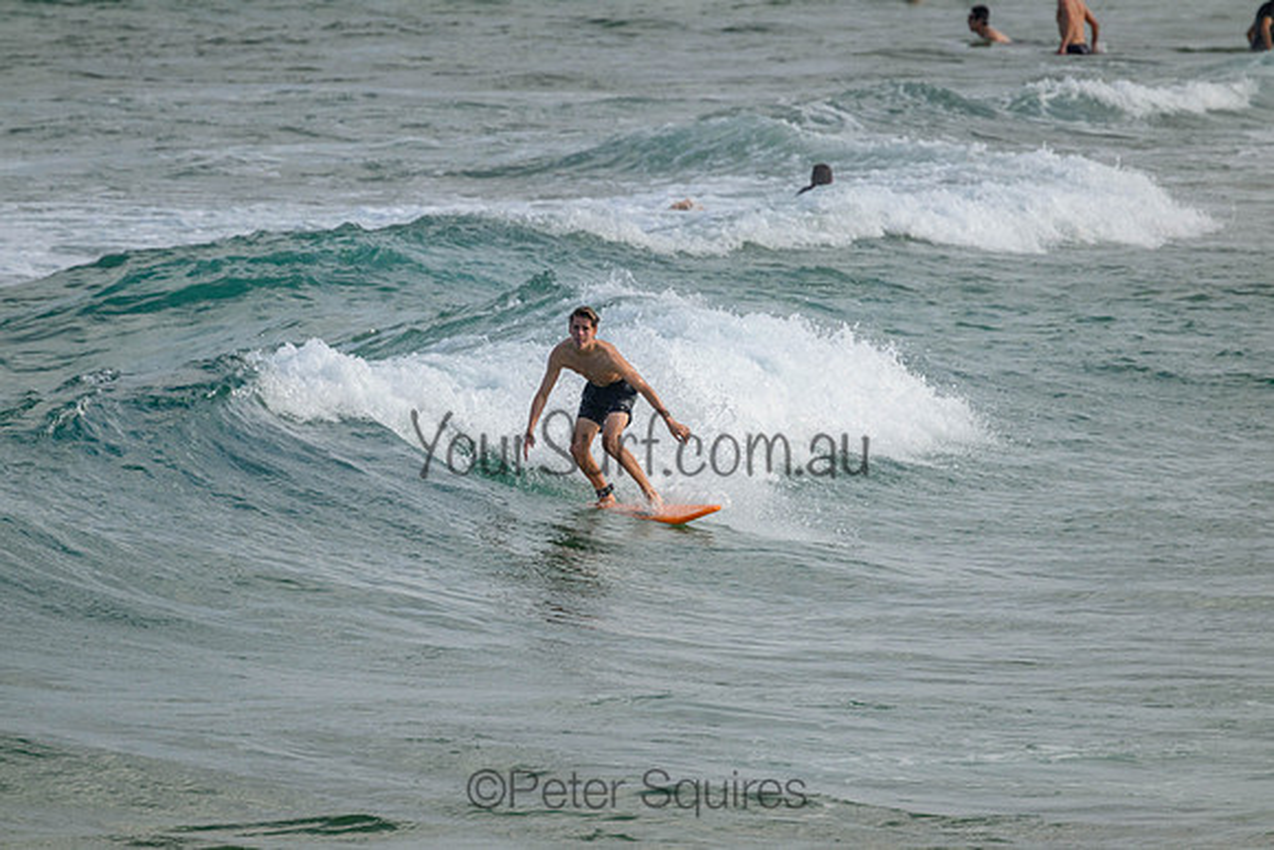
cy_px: 425
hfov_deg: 2.6
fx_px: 28316
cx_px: 637
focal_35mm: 800
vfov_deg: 1.7
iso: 1000
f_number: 11
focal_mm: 800
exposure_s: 1/2000
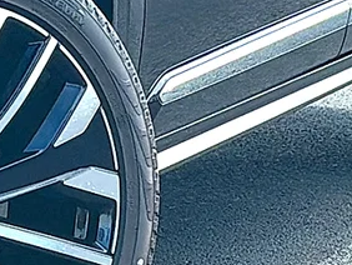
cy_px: 207
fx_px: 2320
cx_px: 151
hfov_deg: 8.7
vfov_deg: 6.5
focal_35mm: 228
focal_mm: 6.86
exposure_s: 1/1757
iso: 80
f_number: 1.78
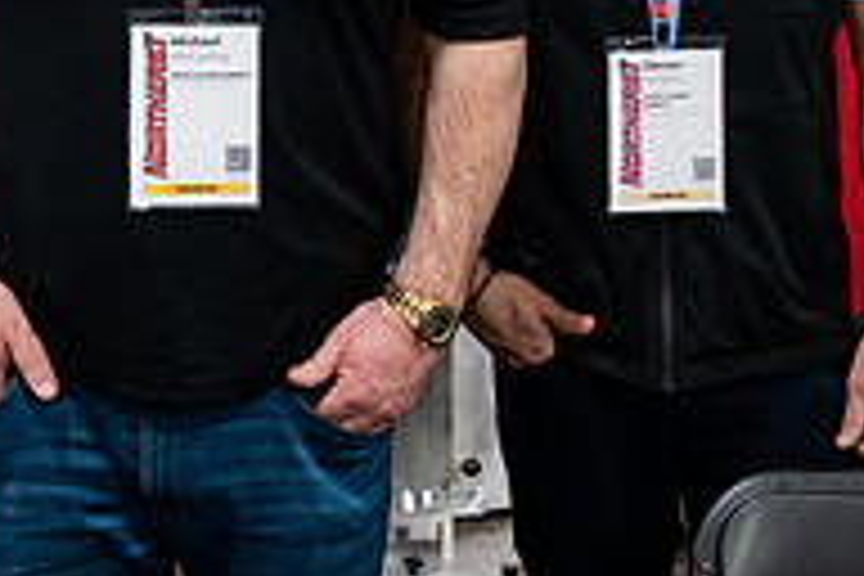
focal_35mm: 95
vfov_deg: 14.0
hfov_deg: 21.4
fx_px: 2280
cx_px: 310
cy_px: -122
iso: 2500
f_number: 3.2
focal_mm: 31
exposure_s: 1/200
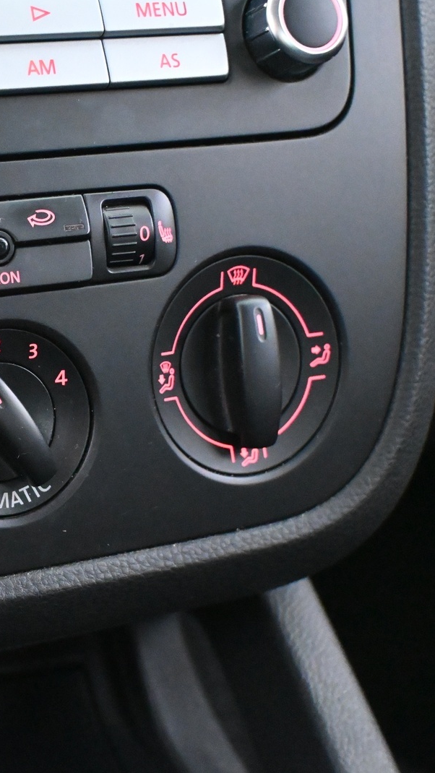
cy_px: 384
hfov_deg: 17.6
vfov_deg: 32.2
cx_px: -82
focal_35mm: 65
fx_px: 1341
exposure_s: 1/30
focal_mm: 27.5
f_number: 4.5
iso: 11400
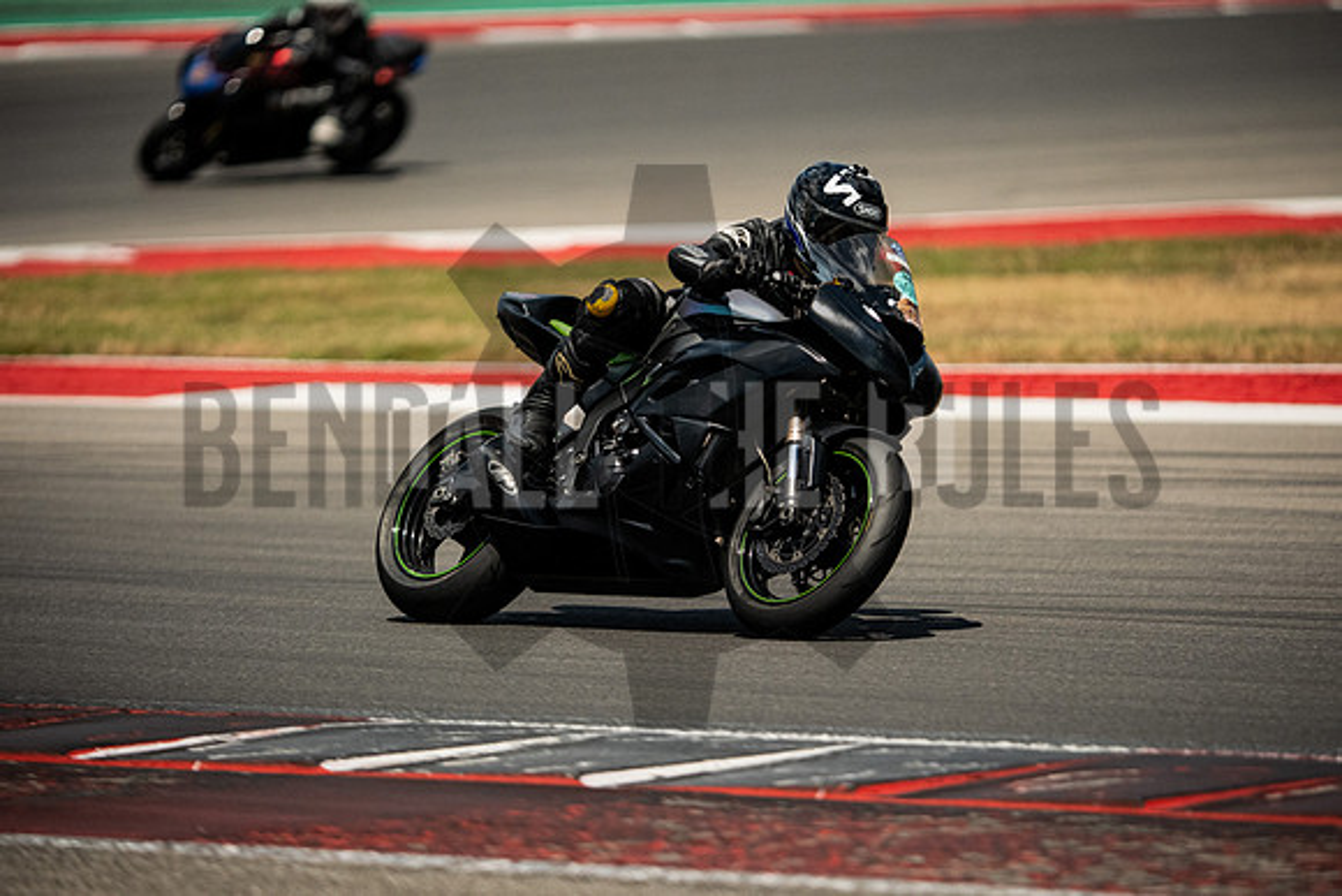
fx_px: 11185
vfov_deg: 4.6
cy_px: 448
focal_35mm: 300
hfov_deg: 6.9
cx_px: 671
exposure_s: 1/2000
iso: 1250
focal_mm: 200
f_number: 2
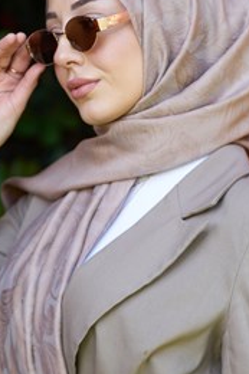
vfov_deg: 6.4
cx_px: 132
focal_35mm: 322
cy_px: 173
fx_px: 3345
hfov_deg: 4.3
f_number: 4
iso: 200
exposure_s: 1/200
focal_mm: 180
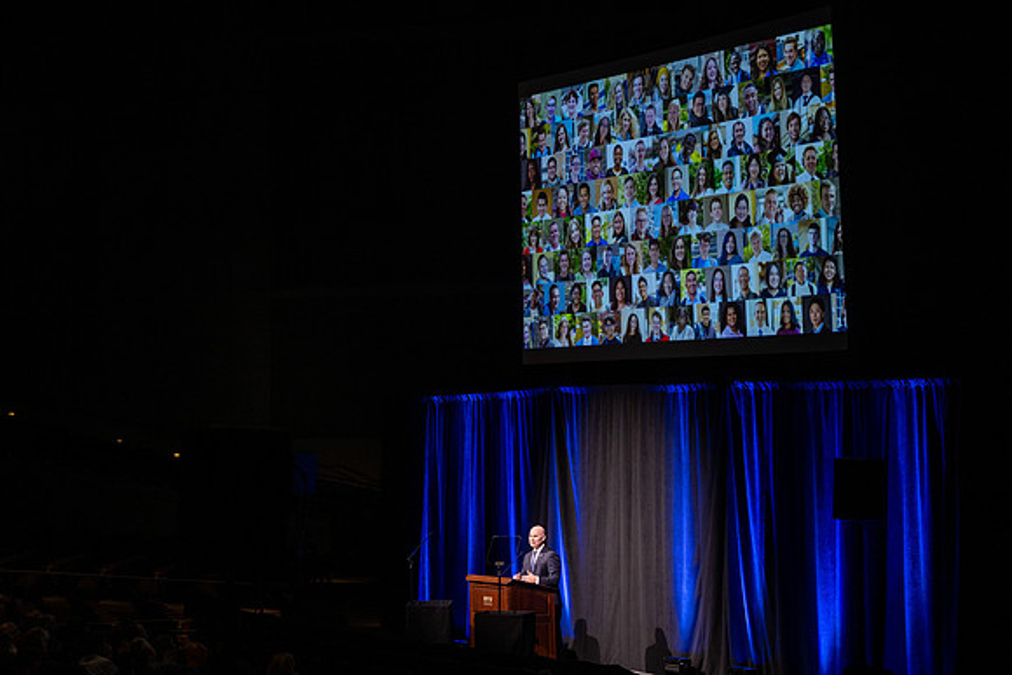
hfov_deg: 28.8
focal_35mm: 70
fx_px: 1968
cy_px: 338
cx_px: 506
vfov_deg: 19.5
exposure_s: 1/160
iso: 800
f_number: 2.8
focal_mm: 70
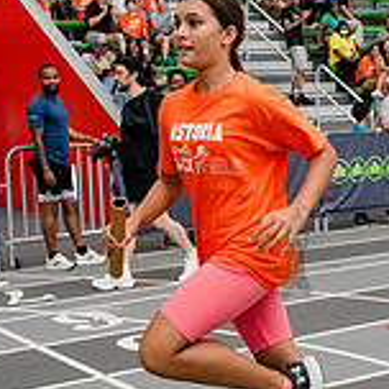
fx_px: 992
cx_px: 294
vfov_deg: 22.1
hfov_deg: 22.0
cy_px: 252
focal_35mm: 78
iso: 6400
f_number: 3.5
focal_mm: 24
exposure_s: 1/1000
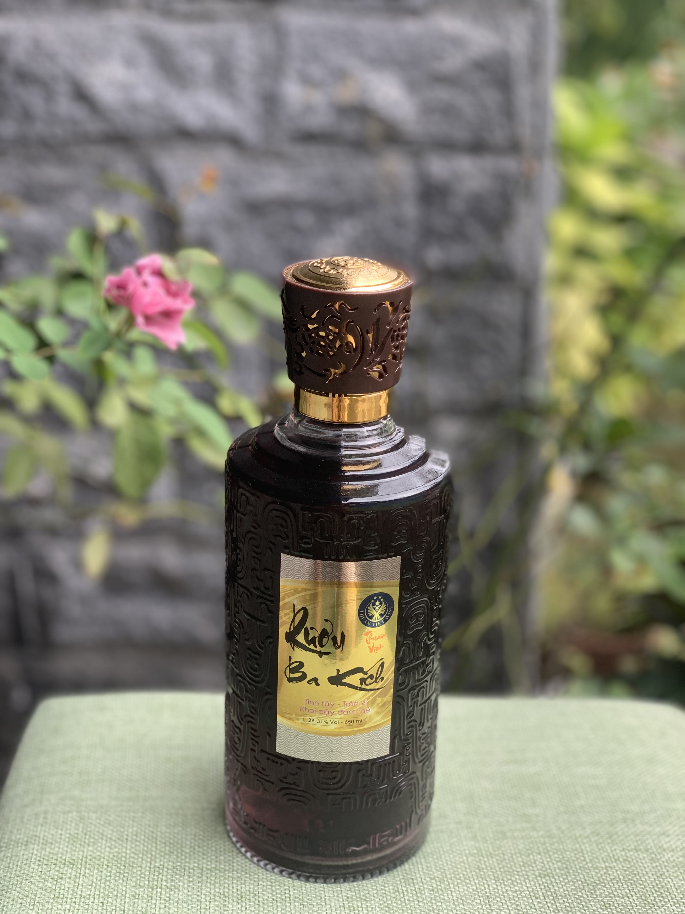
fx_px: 1372
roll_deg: +0.7
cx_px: 342
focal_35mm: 52
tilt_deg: -17.9
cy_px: 457
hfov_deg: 28.0
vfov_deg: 36.8
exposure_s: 1/122
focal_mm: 6
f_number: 2.4
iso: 40
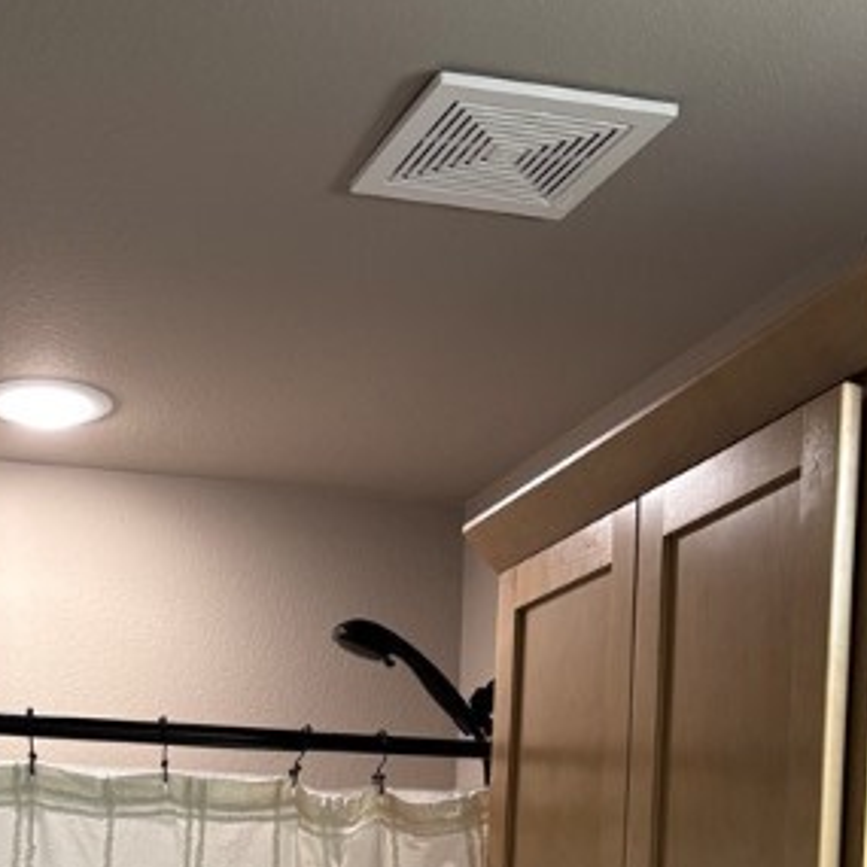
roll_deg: -2.6
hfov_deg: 27.1
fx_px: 1757
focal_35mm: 62
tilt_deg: -2.4
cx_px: 152
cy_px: 1083
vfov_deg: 24.6
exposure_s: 1/120
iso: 125
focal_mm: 5.96
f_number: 1.6
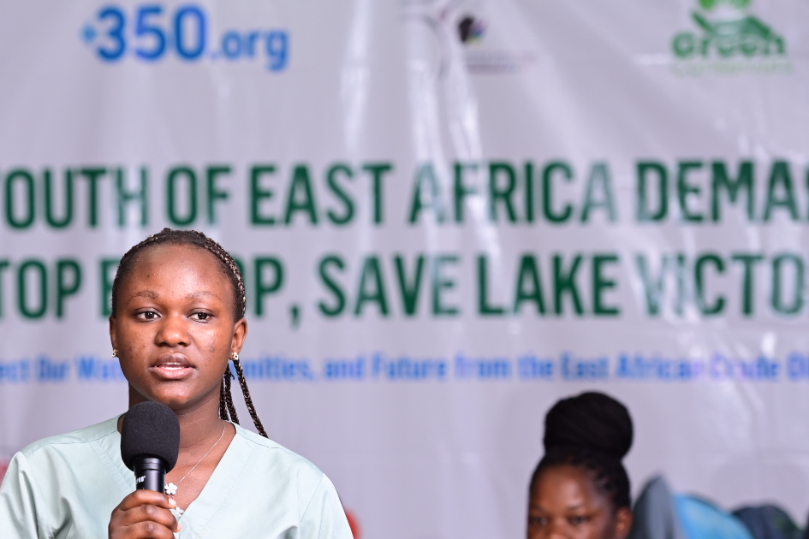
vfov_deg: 7.1
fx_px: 4314
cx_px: 183
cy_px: 432
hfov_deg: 10.7
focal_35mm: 192
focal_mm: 112
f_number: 3.2
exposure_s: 1/160
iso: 500
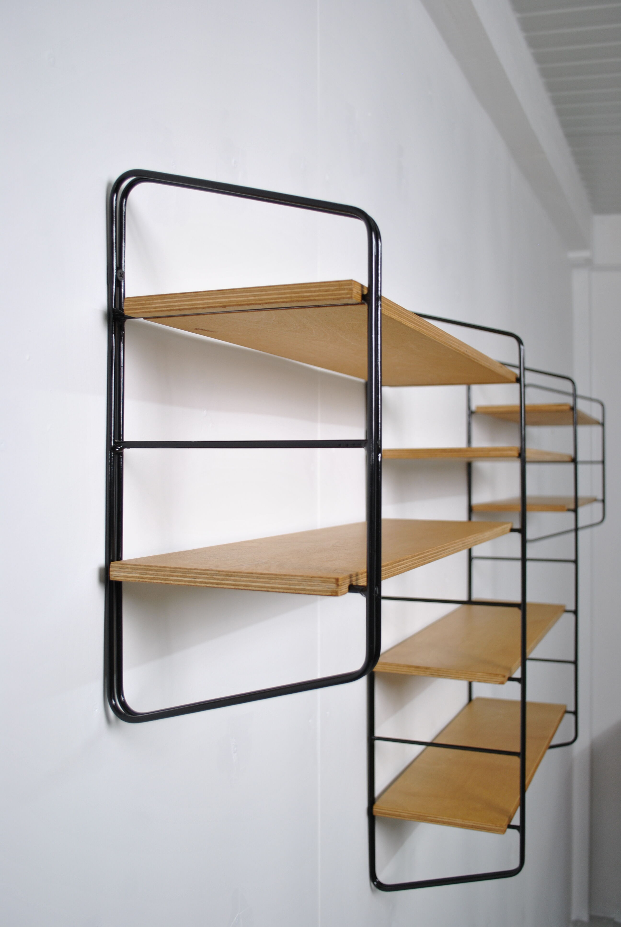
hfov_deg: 40.1
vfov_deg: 57.2
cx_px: 310
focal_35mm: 33
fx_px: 851
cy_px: 464
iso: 200
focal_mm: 22
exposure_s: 1/30
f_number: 4
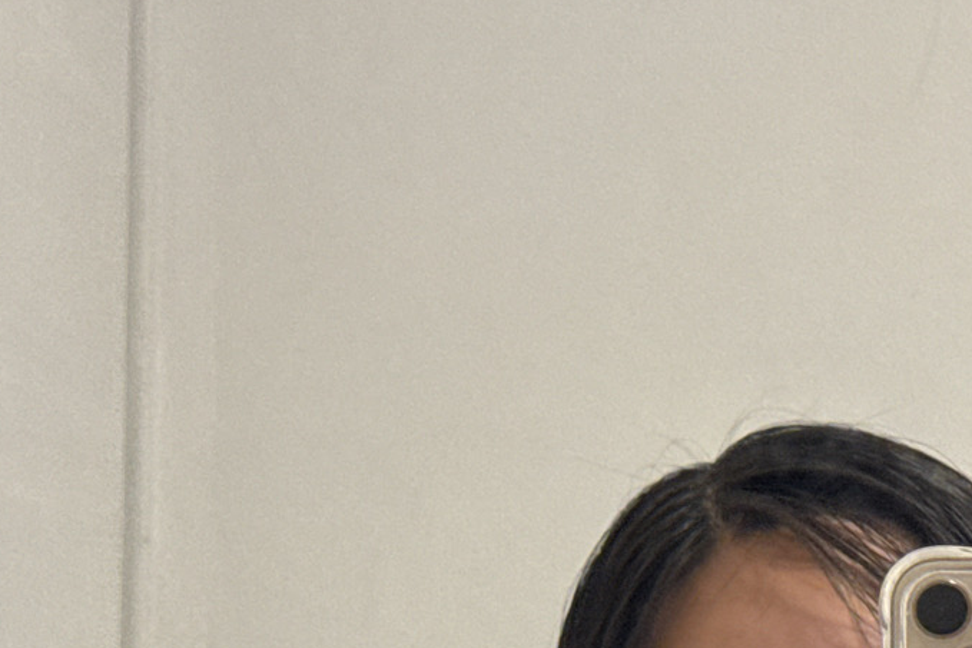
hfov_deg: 13.6
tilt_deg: -0.2
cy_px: 677
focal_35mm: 147
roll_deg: -2.2
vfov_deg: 9.3
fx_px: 3970
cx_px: 1135
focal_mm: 6.76
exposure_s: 1/60
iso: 200
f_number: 1.78
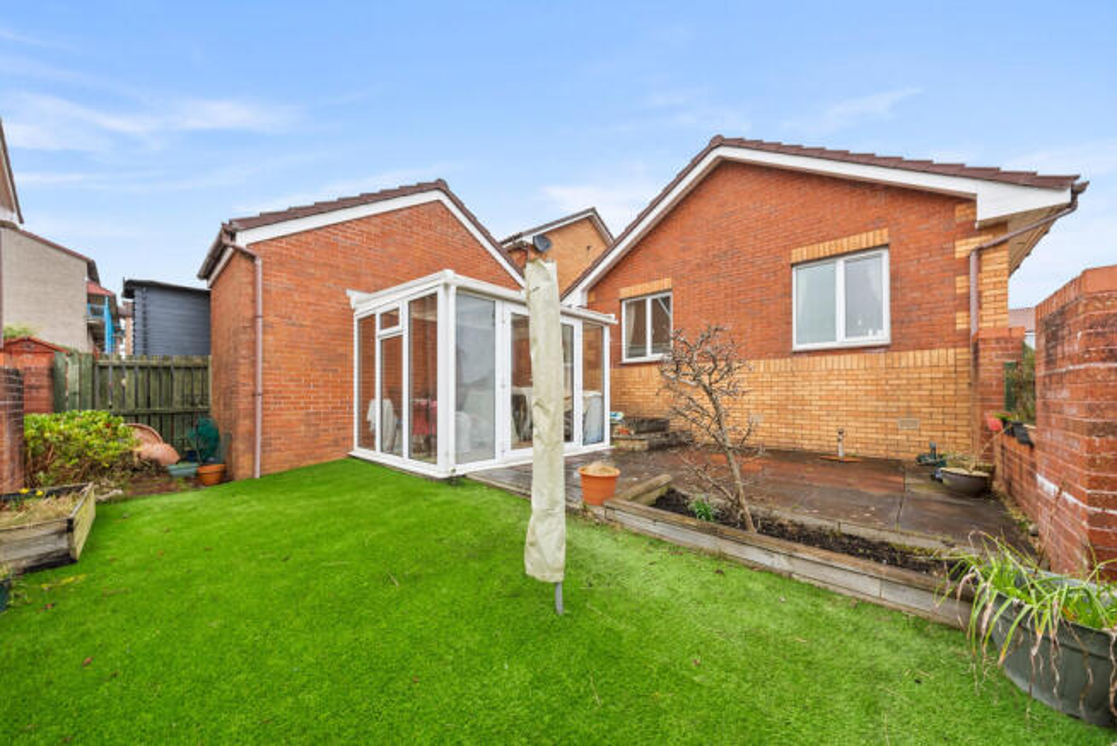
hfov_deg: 112.6
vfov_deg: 90.1
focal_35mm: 12
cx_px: 558
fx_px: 373
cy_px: 373
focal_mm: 12
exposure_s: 1/2
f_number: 9
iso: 200
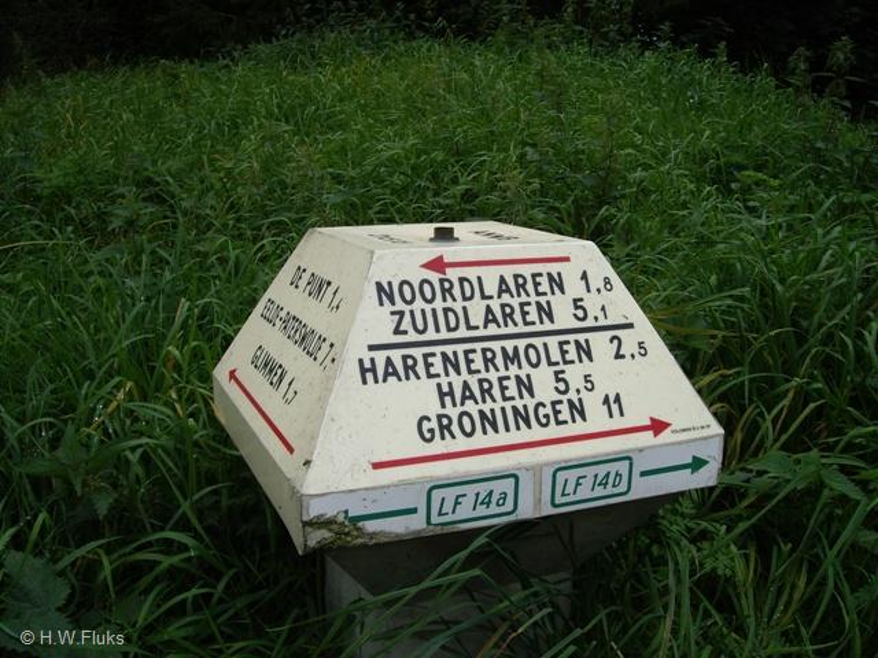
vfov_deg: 37.7
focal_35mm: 38
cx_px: 439
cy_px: 329
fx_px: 964
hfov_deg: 49.0
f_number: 4.3
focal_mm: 6.2
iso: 50
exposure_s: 1/160
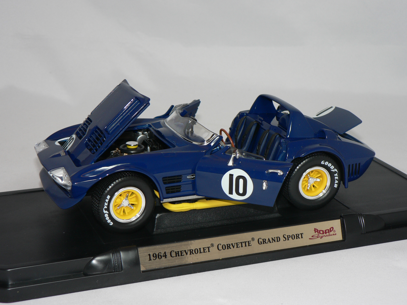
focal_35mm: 74
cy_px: 152
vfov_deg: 19.9
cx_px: 204
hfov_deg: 26.3
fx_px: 870
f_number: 3.2
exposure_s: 1/60
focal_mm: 12.4
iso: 80
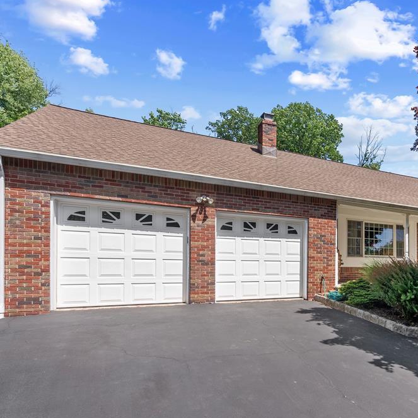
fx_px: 287
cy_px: 212
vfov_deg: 72.1
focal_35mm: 21
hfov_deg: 69.2
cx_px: 293
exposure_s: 1/400
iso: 250
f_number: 9
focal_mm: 16
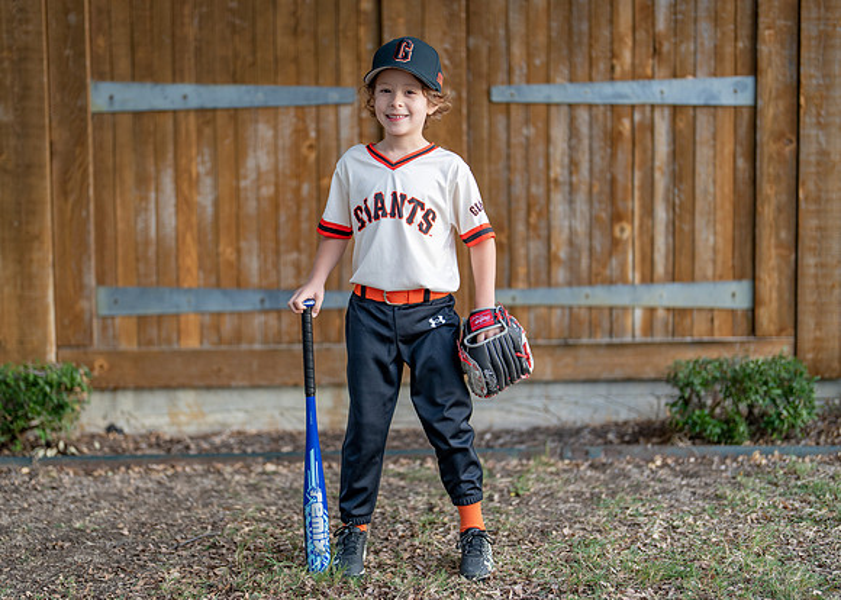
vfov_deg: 23.7
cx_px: 386
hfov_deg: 32.8
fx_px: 1428
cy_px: 301
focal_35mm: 60
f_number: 1.2
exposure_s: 1/640
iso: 100
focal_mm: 50
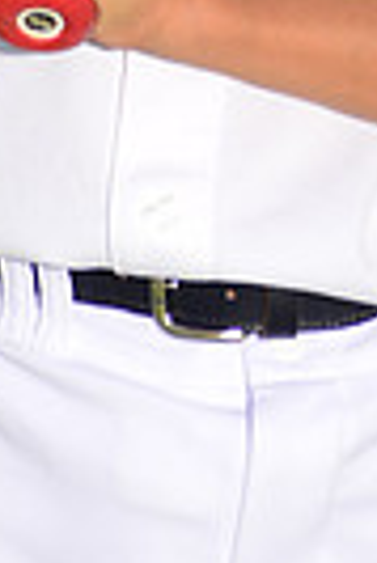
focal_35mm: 739
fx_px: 11577
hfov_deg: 1.9
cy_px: -588
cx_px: 214
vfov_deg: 2.8
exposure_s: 1/200
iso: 125
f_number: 11
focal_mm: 170
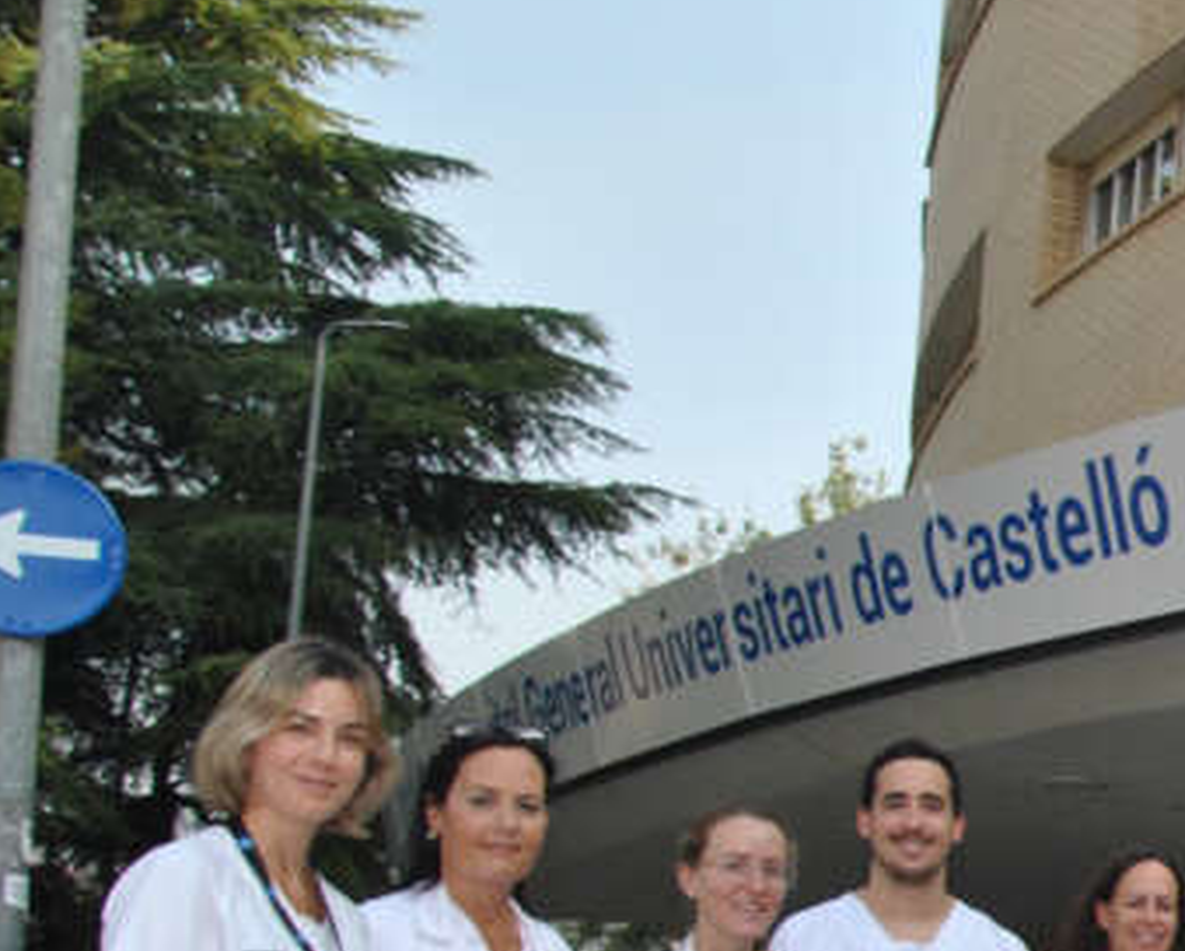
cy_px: 961
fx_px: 3247
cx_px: 1814
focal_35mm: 92
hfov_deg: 18.2
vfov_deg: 16.3
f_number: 7.1
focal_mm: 21
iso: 100
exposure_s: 1/200
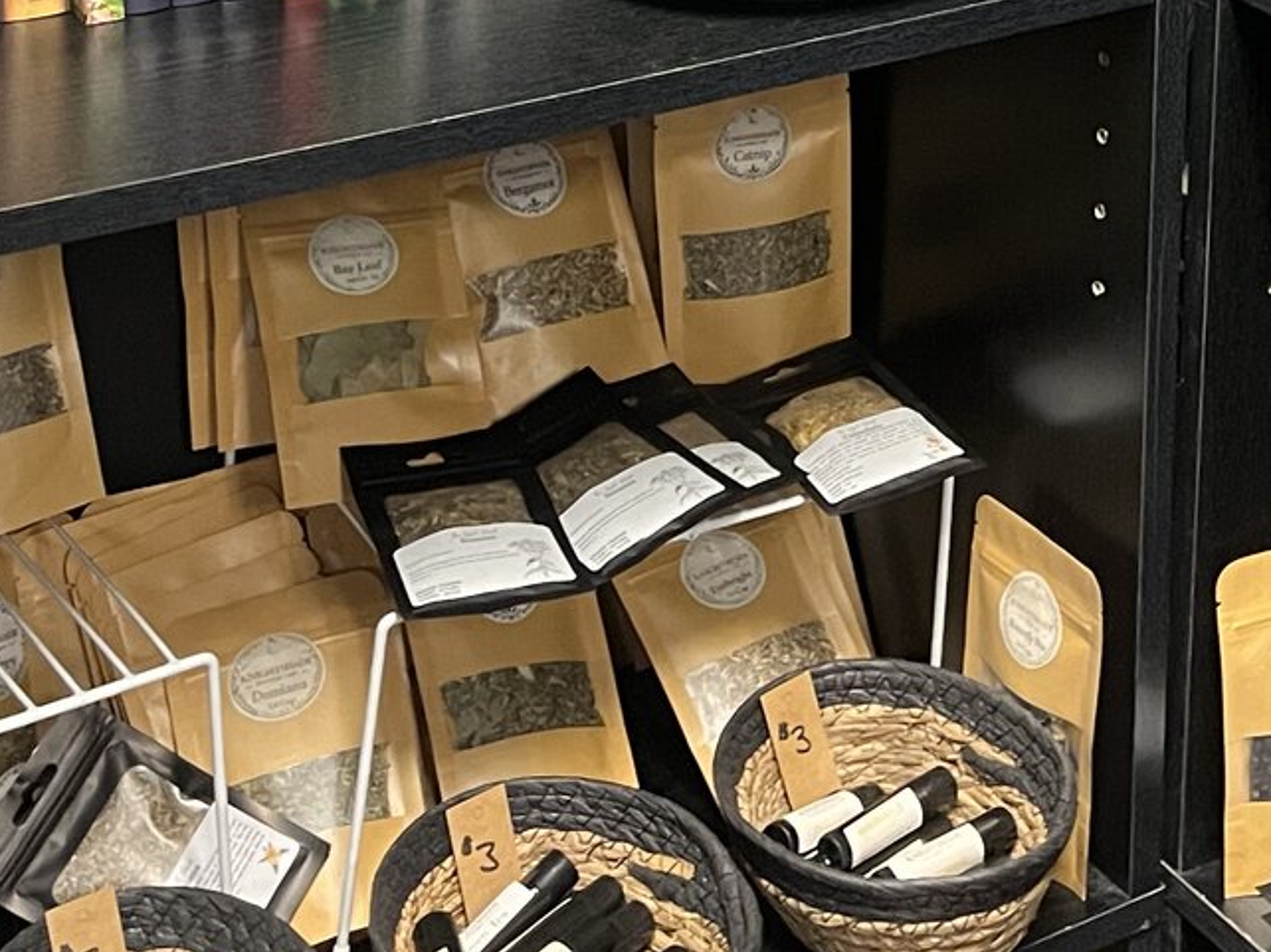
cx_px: 1113
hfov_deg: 23.6
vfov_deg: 16.5
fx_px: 2973
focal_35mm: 81
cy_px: -499
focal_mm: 5.1
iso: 500
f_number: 1.6
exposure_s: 1/40
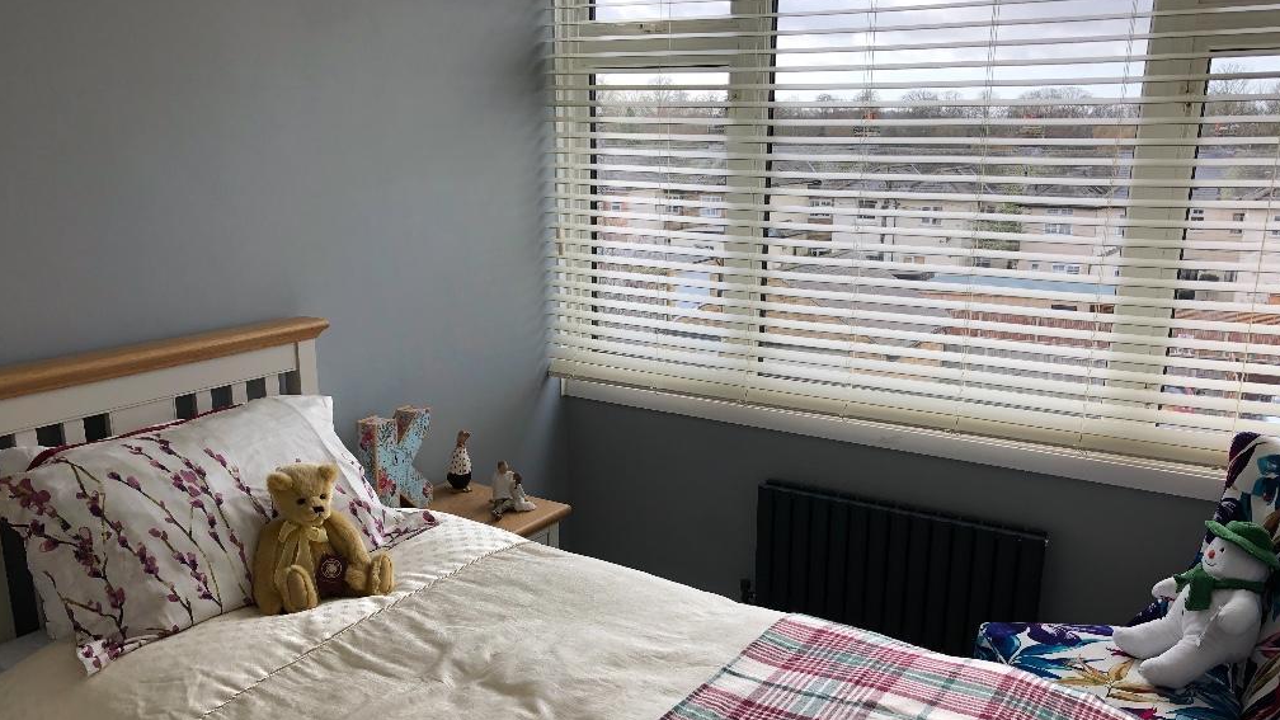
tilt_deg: -15.6
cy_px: 439
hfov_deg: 62.6
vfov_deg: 37.6
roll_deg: +0.4
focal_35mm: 31
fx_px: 1052
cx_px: 646
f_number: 1.8
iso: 20
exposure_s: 1/124
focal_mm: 4
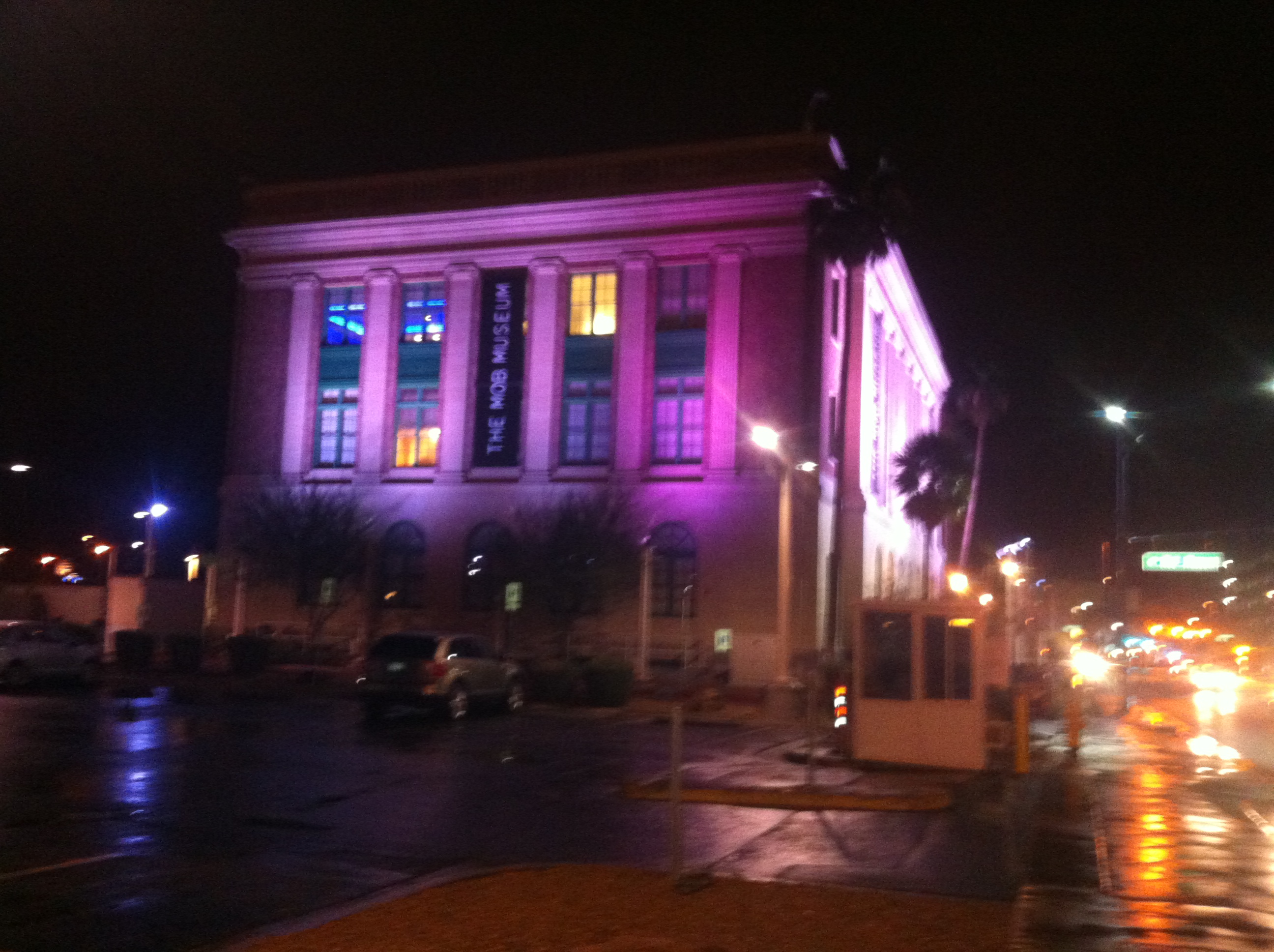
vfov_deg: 40.6
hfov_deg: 52.7
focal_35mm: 35
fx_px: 1286
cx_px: 637
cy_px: 476
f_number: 2.8
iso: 400
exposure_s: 1/15
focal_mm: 3.85
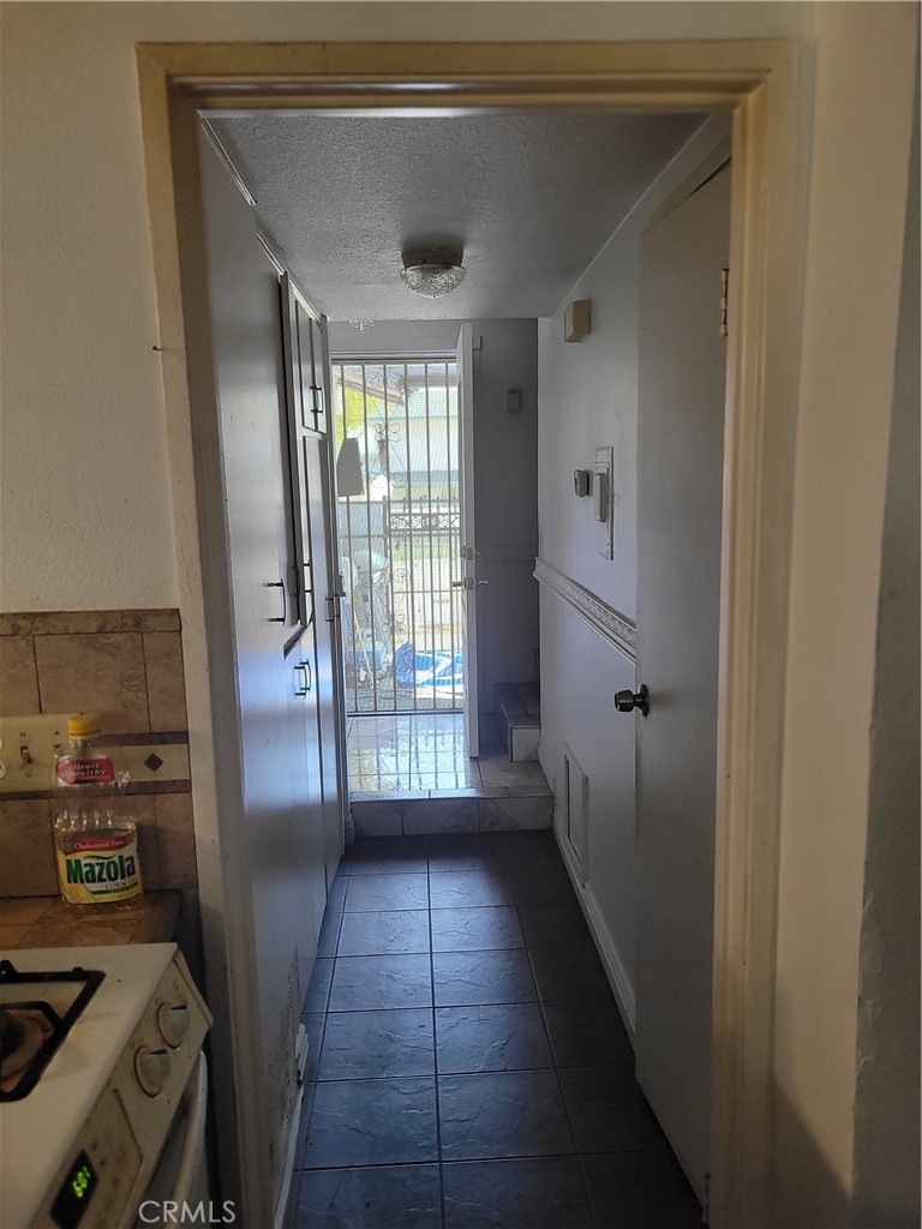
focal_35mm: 26
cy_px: 614
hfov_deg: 53.1
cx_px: 461
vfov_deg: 67.3
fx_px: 923
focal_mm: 5.4
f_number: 1.8
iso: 250
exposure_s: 1/60
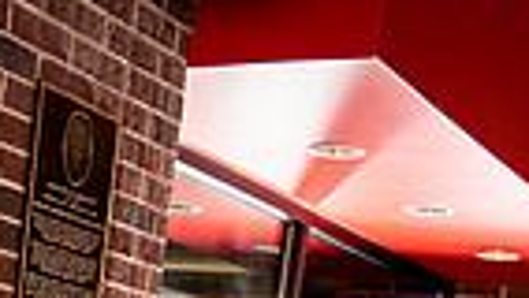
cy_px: 808
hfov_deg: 22.2
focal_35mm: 93
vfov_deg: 10.4
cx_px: 30
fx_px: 1305
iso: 320
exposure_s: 1/250
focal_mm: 28
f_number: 8
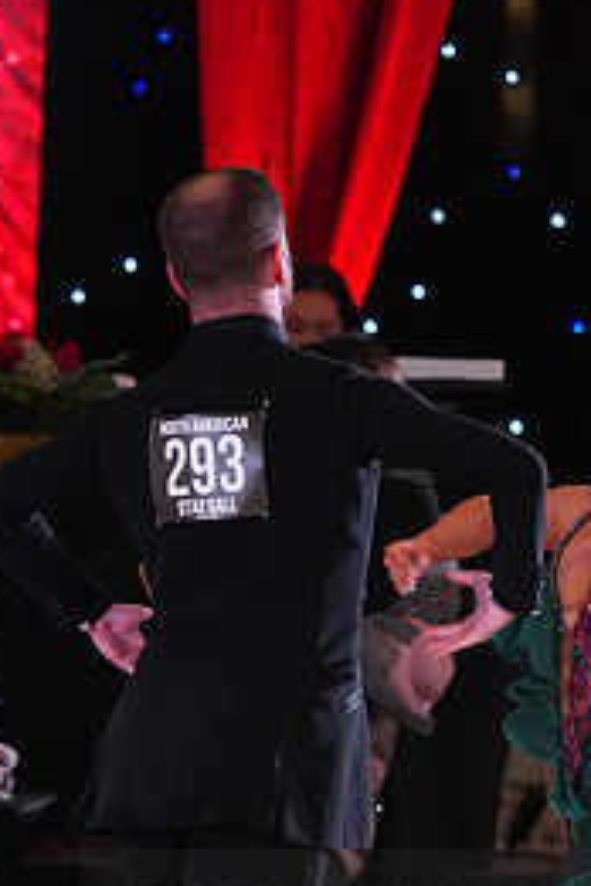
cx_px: 552
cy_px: 964
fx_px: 8002
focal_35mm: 325
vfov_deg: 6.3
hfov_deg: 4.2
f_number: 4.5
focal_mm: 146
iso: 3200
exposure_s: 1/250
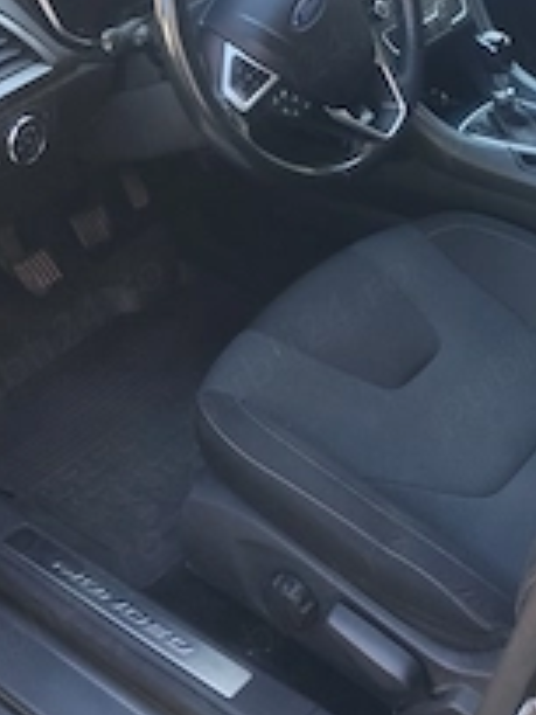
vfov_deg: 32.8
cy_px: 133
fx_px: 1177
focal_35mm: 57
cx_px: 420
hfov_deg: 25.3
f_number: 1.8
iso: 160
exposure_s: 1/100
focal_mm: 4.22
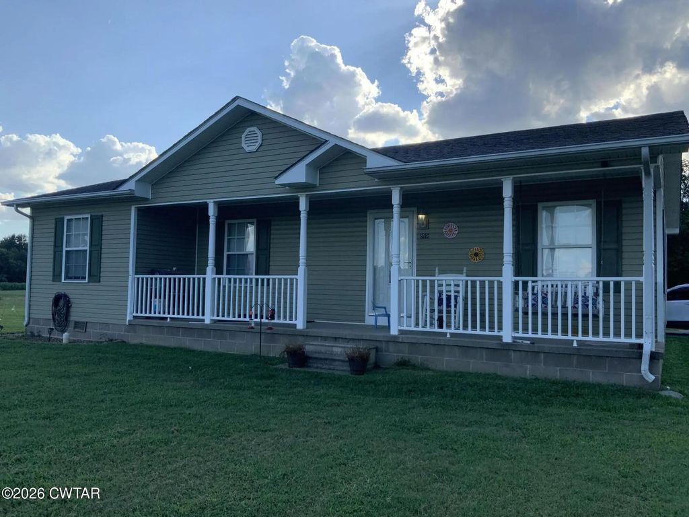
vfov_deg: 48.2
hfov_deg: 61.7
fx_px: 577
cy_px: 258
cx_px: 344
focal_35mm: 29
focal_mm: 3
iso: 16
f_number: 1.8
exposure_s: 1/1144
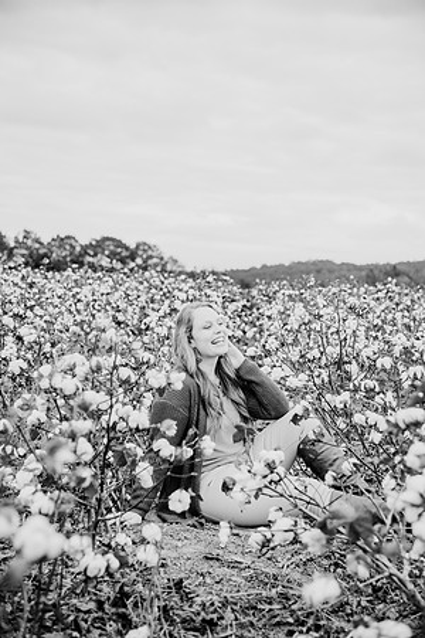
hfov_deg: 23.4
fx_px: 1027
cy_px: 319
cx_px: 212
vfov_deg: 34.5
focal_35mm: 58
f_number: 4
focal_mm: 58
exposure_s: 1/640
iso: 400
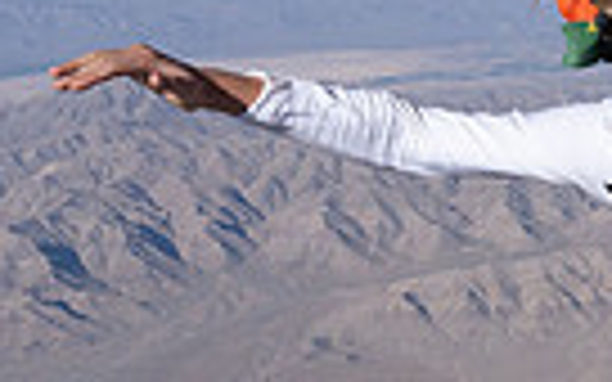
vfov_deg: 12.6
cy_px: 101
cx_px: 860
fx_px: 1735
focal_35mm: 104
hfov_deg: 18.2
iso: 800
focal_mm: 24
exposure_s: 1/2000
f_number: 13
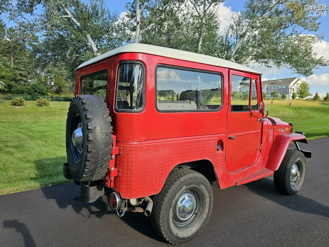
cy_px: 124
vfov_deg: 58.9
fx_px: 219
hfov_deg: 73.9
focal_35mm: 23
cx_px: 164
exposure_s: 1/232
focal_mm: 6.3
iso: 10
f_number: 1.7
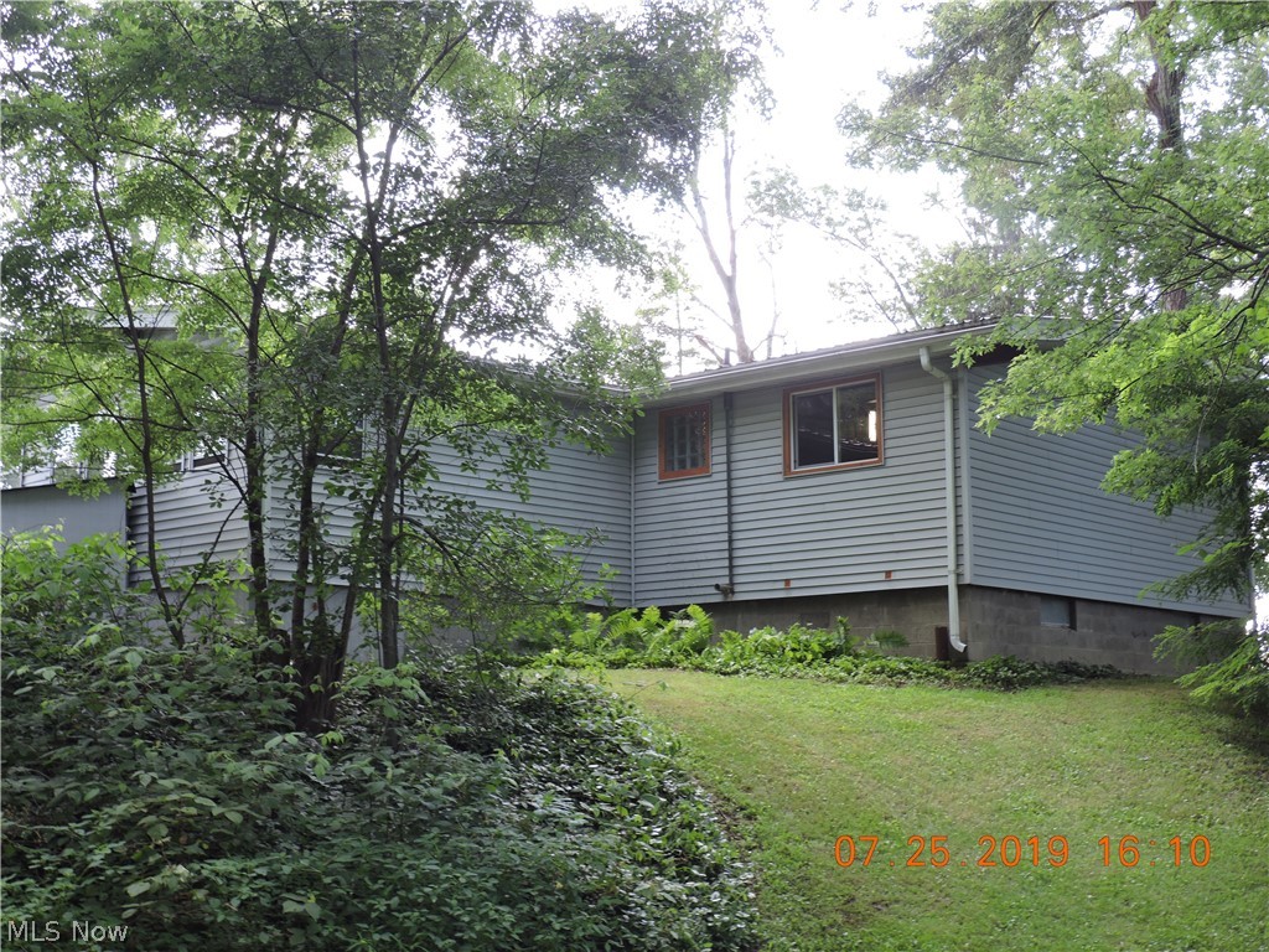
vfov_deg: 33.6
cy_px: 476
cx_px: 634
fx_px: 1576
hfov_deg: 43.9
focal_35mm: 43
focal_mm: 7.7
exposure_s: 1/50
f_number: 3.4
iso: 100
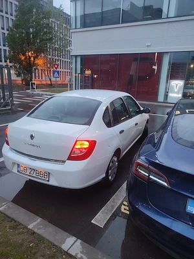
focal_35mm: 25
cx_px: 97
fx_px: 187
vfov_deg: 69.4
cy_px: 130
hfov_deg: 54.9
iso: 387
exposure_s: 1/20
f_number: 1.9
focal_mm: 6.04
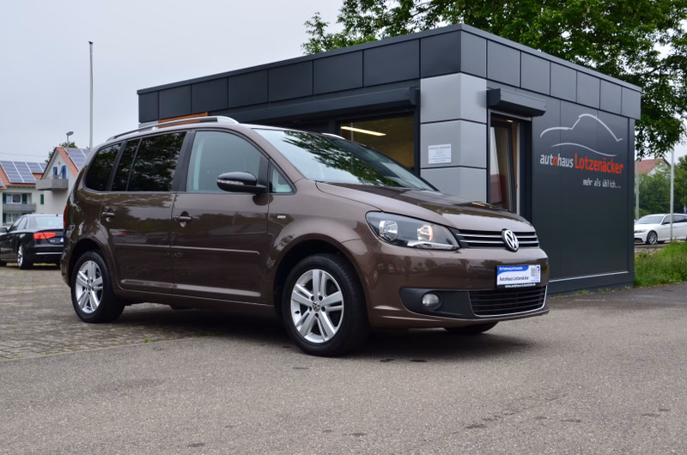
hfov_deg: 49.6
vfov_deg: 34.1
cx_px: 344
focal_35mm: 39
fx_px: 743
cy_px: 228
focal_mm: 26
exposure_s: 1/60
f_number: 10
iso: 200
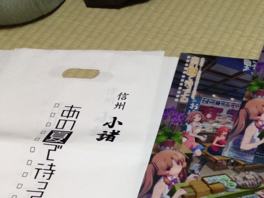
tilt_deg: -55.3
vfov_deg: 19.9
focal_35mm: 72
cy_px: 192
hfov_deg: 25.4
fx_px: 549
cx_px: 279
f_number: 2.4
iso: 80
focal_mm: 4.12
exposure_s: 1/20
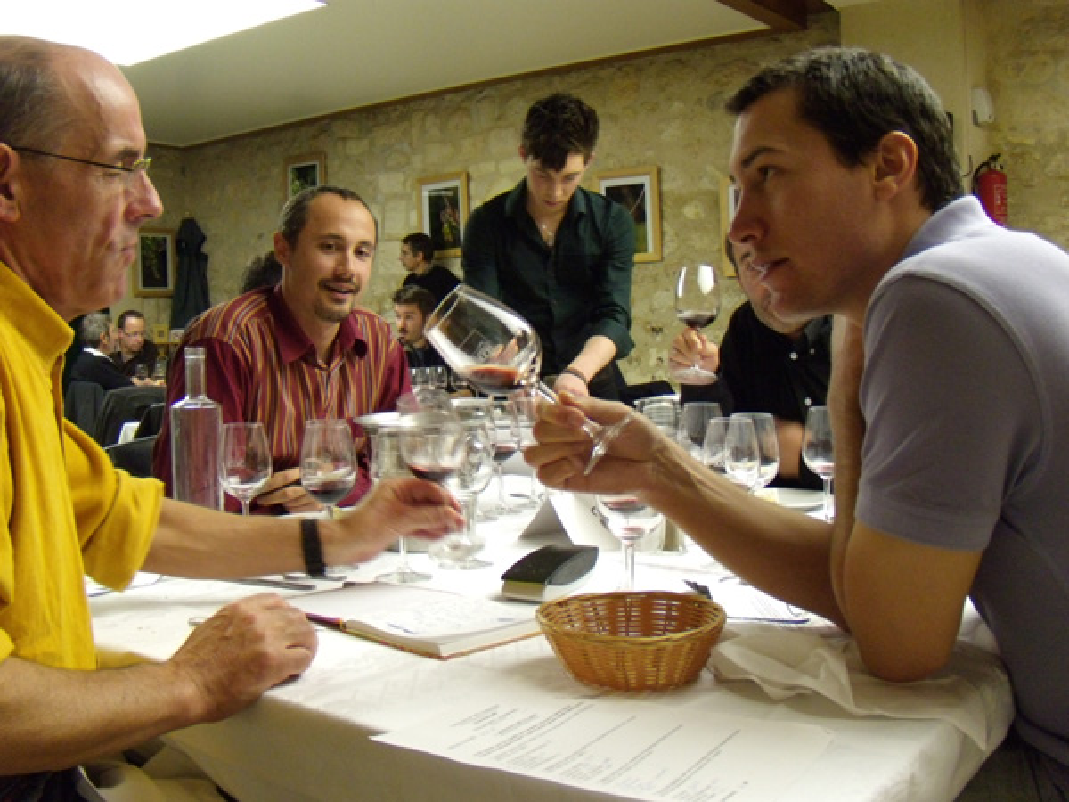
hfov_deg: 51.4
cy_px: 401
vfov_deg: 39.7
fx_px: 1112
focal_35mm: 36
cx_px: 534
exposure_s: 1/40
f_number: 3.6
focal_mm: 6.4
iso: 400
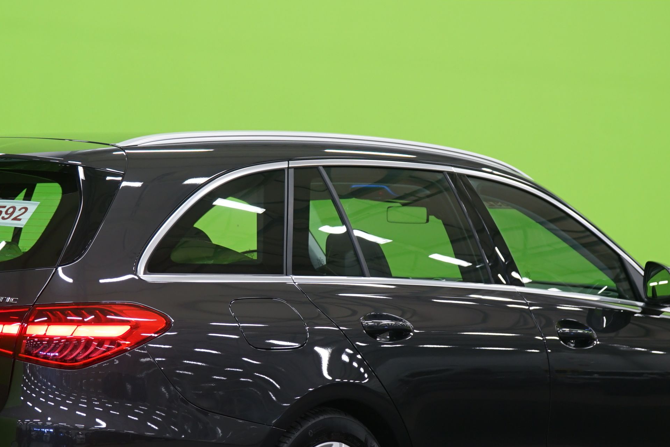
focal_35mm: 105
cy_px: 297
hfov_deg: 19.4
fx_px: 1954
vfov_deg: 13.0
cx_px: 257
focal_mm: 51
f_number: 5
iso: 400
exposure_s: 1/8
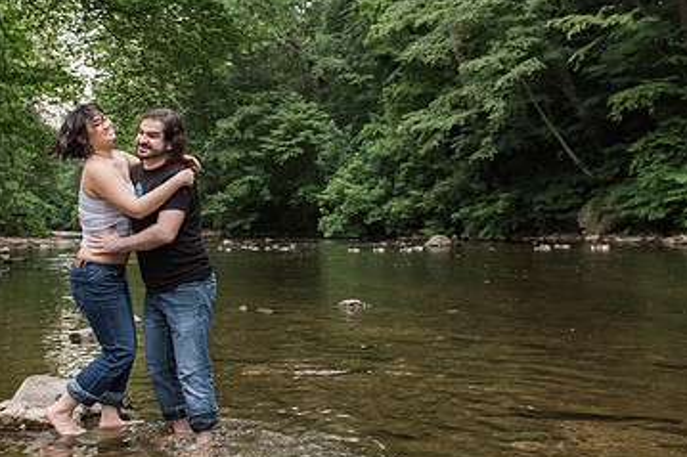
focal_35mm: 40
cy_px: 179
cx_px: 213
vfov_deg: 33.2
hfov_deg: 47.5
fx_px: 763
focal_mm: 24
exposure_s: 1/400
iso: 1250
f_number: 4
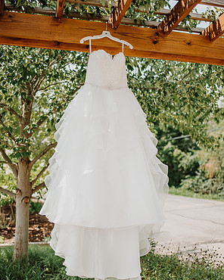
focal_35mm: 40
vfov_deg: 45.7
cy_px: 160
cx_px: 112
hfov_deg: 37.3
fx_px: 331
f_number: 1.8
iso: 100
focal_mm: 35
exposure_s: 1/1600
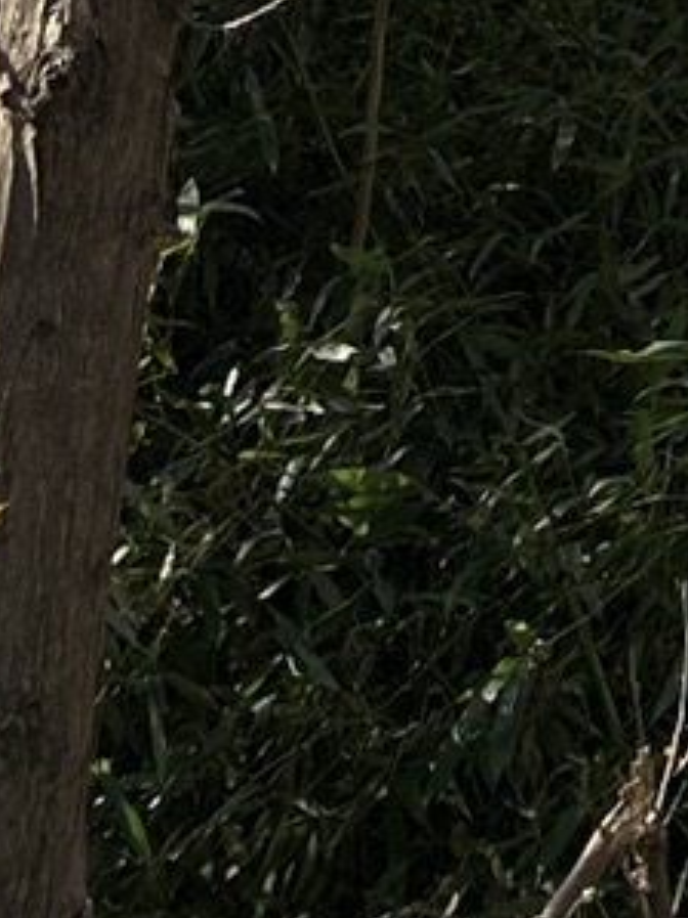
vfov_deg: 8.9
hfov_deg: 7.9
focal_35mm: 174
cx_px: 1625
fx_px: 4614
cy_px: -1971
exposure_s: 1/2457
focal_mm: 5.7
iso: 50
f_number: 1.5
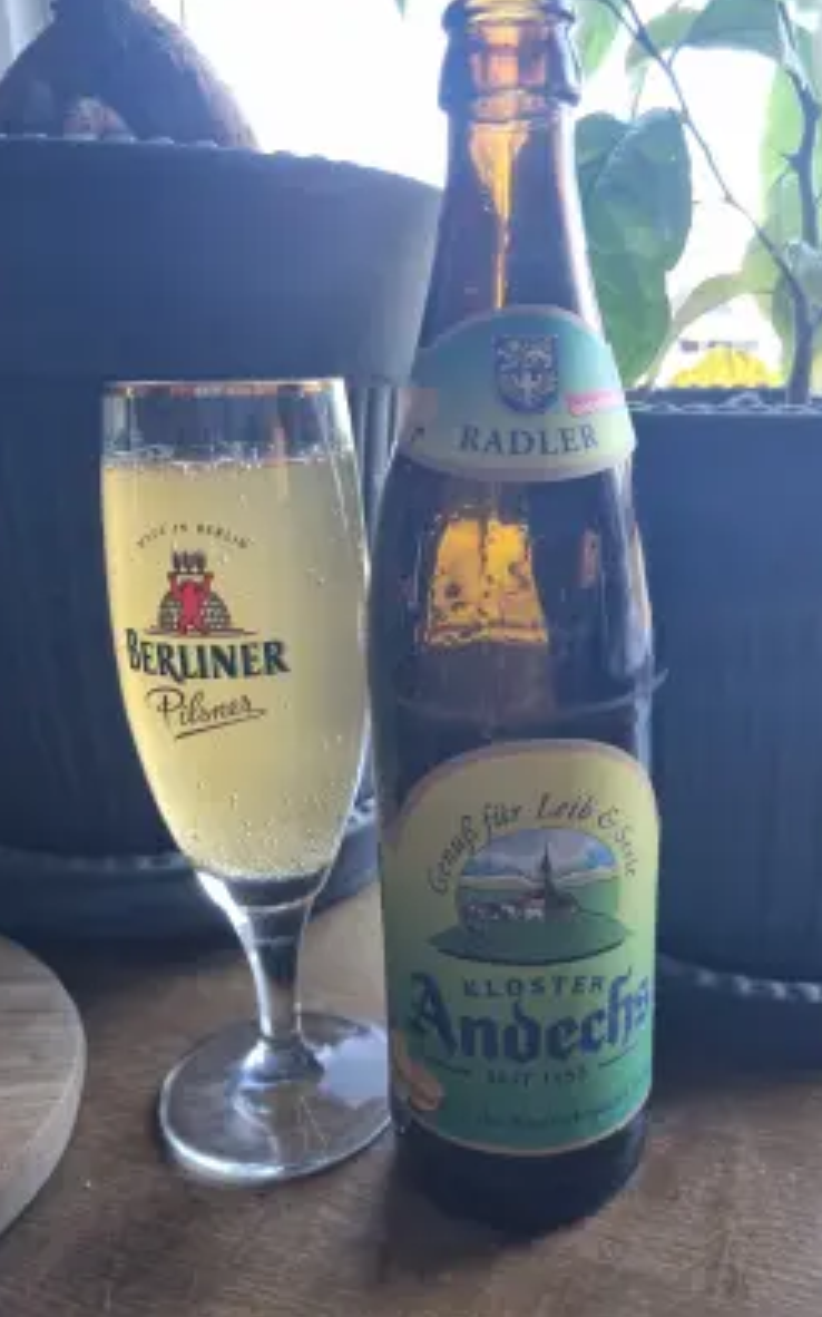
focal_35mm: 28
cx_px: 485
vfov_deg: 66.5
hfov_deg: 44.3
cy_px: 655
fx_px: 1004
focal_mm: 5.4
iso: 250
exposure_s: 1/100
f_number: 1.8
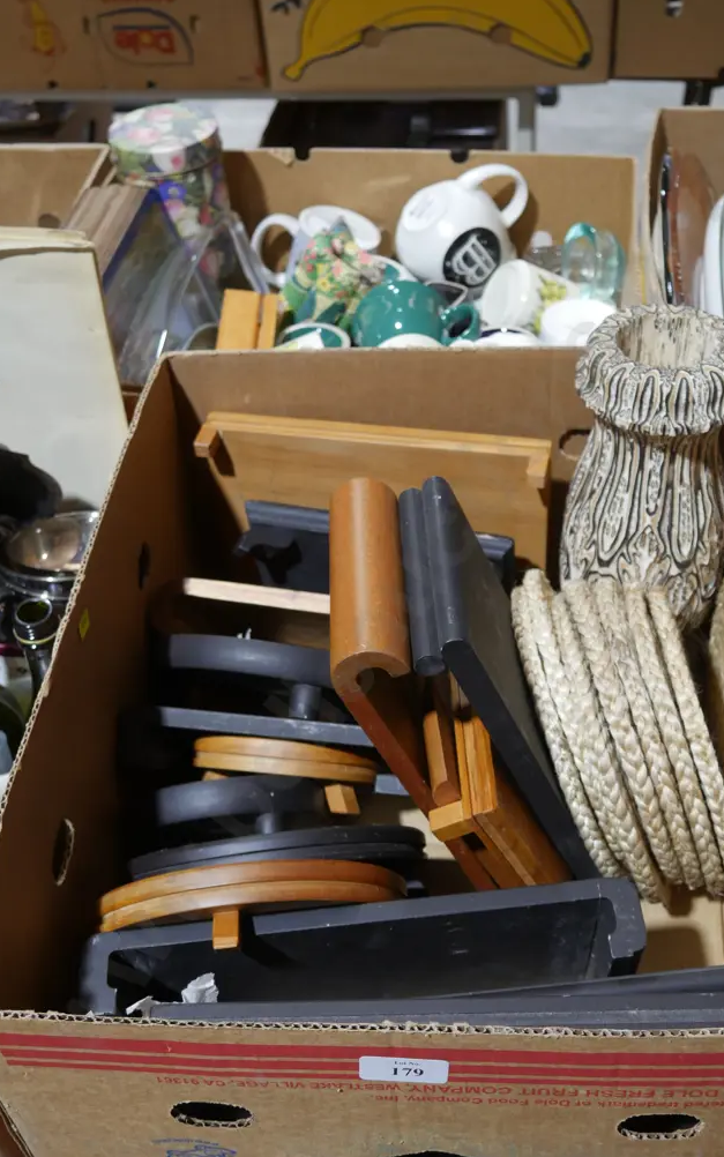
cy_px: 577
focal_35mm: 39
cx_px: 419
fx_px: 1230
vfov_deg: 50.4
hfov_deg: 32.7
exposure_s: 1/60
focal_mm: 18
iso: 400
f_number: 4
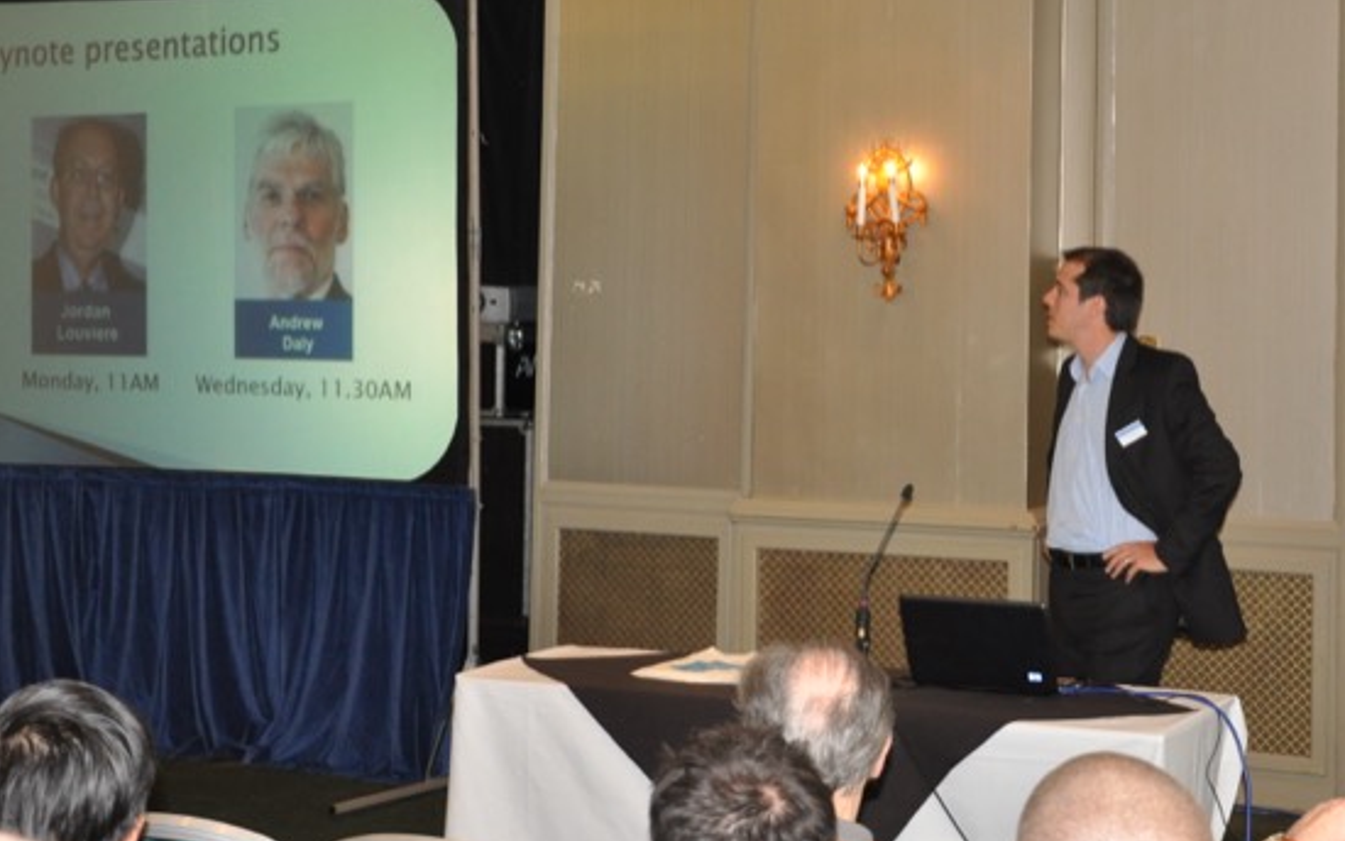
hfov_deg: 28.9
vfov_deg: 18.3
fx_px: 2603
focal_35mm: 71
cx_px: 802
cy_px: 290
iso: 1000
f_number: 4.2
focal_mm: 32
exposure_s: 1/60
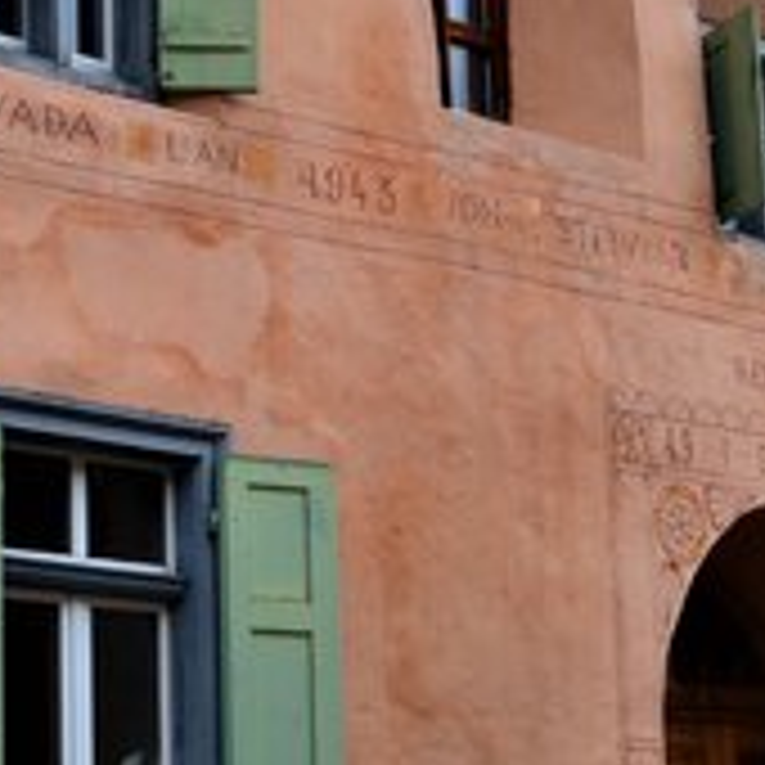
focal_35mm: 108
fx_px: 2700
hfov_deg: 15.9
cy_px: 310
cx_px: 76
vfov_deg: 16.1
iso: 320
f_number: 9
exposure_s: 1/125
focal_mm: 18
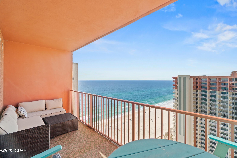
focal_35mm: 15
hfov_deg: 100.4
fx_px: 99
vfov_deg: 77.3
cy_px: 79
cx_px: 118
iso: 100
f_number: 8
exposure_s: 1/13
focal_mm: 10
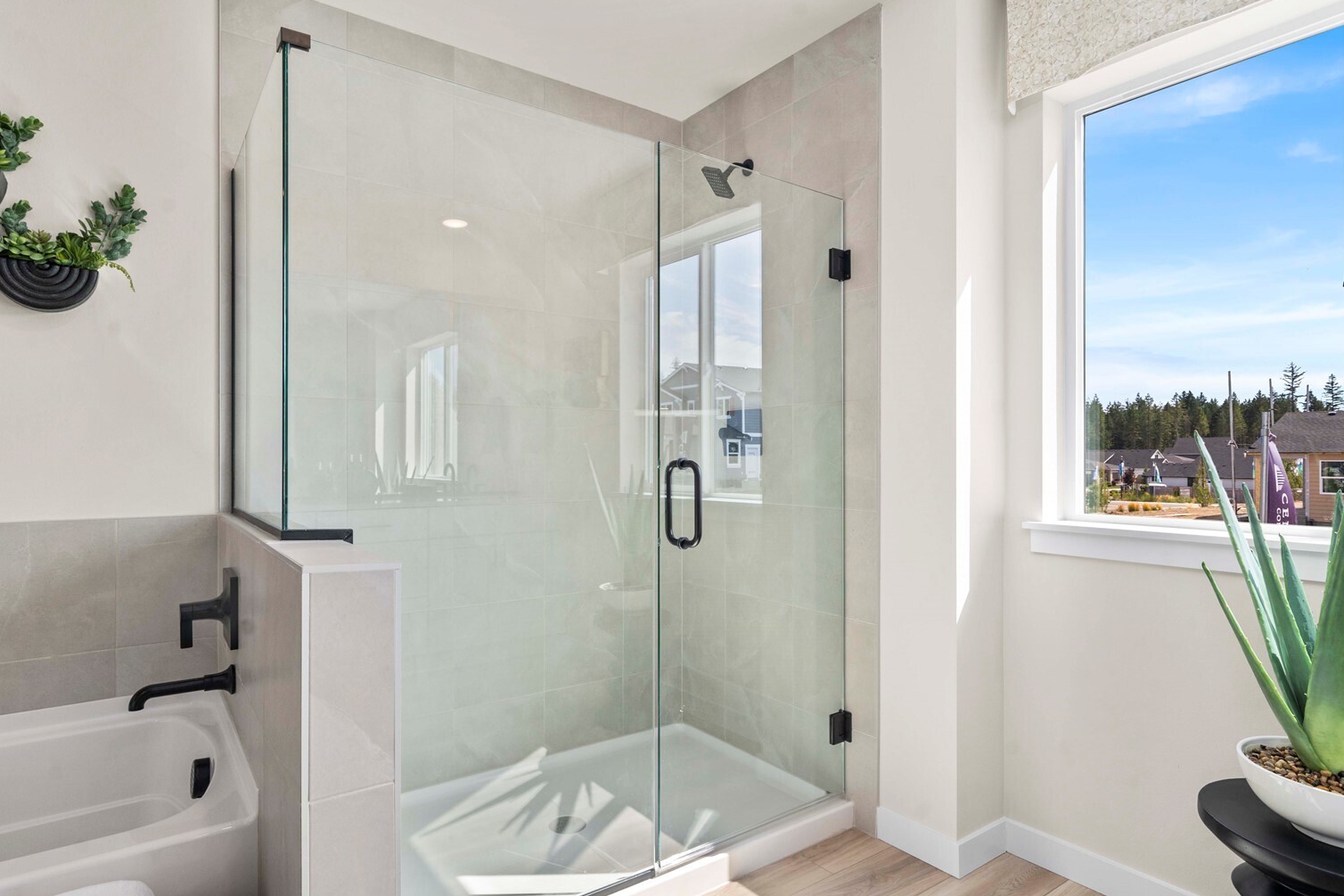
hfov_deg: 89.9
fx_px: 672
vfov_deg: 67.4
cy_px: 456
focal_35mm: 18
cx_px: 629
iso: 640
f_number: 8
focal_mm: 16
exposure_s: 1/30
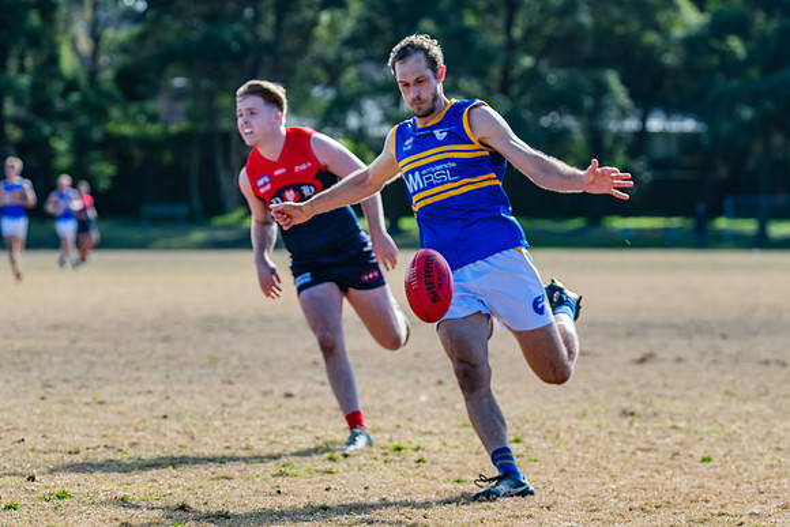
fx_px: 4749
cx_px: 402
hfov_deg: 9.5
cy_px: 263
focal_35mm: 216
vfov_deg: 6.4
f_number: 6.3
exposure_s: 1/1600
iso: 640
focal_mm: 210
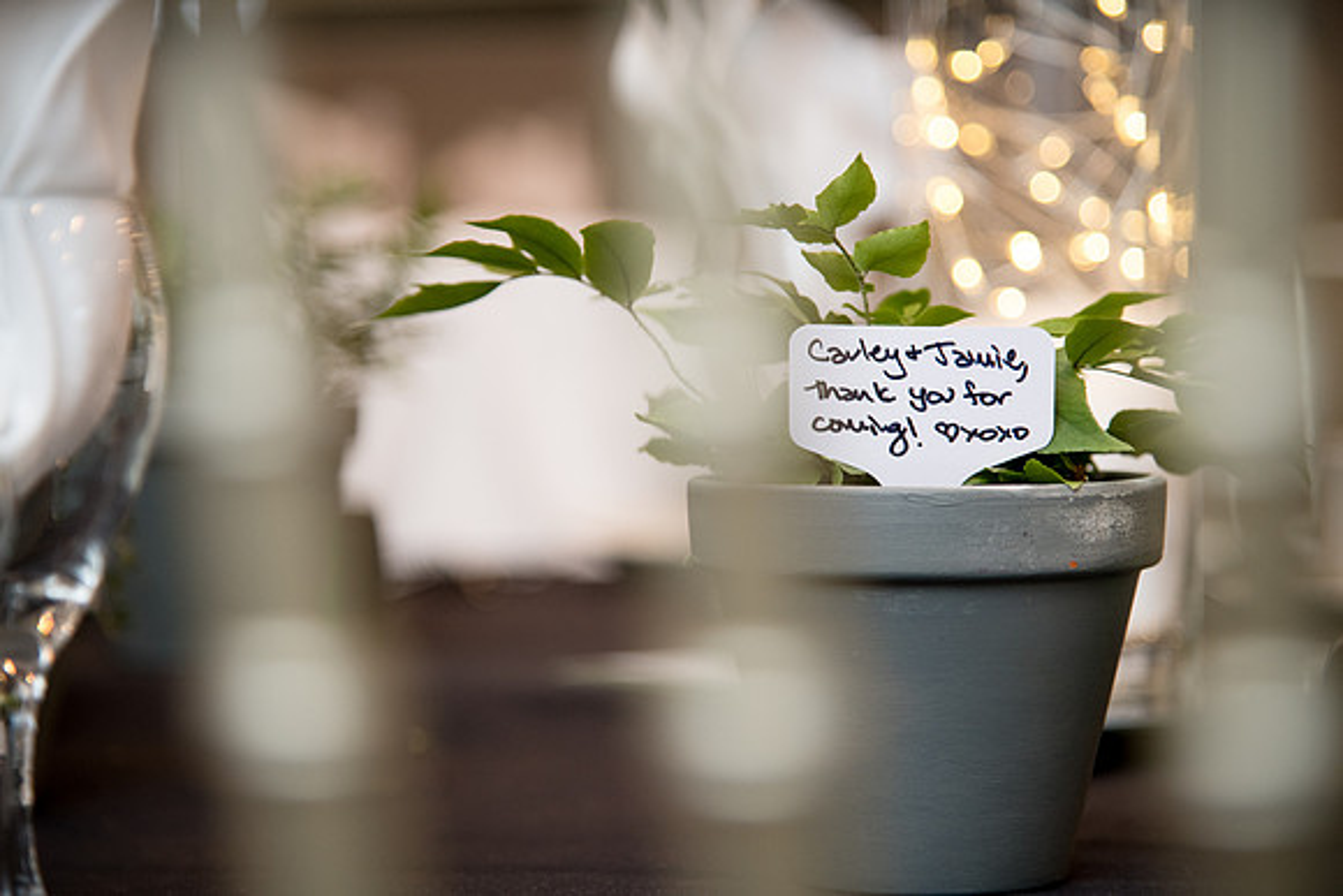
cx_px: 672
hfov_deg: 16.7
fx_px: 4574
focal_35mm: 123
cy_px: 448
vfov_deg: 11.2
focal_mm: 120
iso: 1250
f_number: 4
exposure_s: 1/125
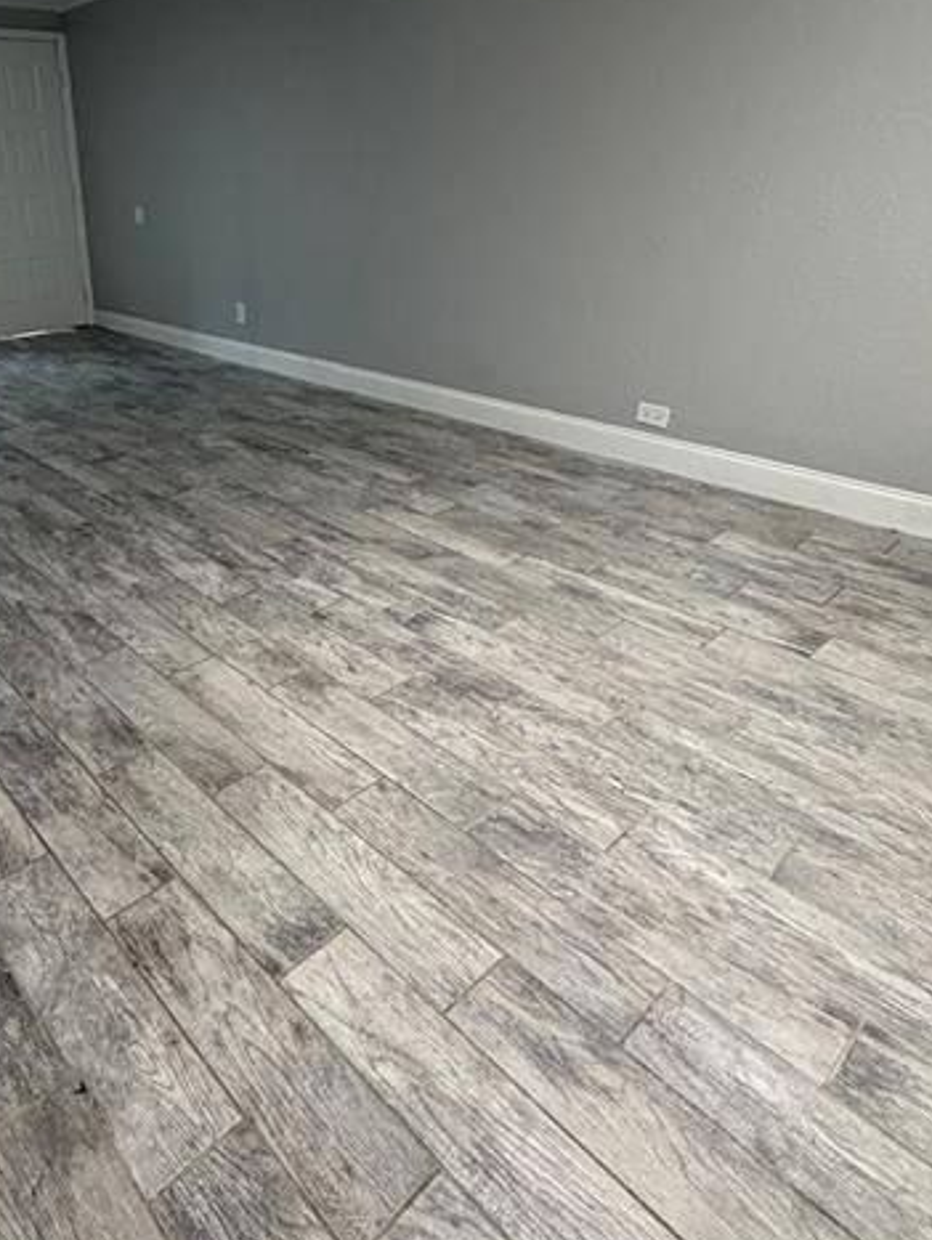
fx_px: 825
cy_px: 512
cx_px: 263
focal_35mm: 23
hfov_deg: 56.7
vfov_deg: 73.3
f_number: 2.2
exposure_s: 1/60
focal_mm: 2.22
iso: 250
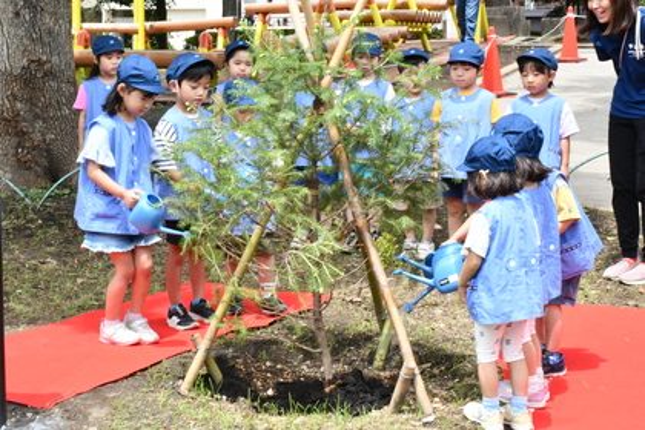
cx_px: 322
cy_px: 215
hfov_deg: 27.0
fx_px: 1344
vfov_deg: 18.2
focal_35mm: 75
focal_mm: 50
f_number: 32
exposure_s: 1/80
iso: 2000
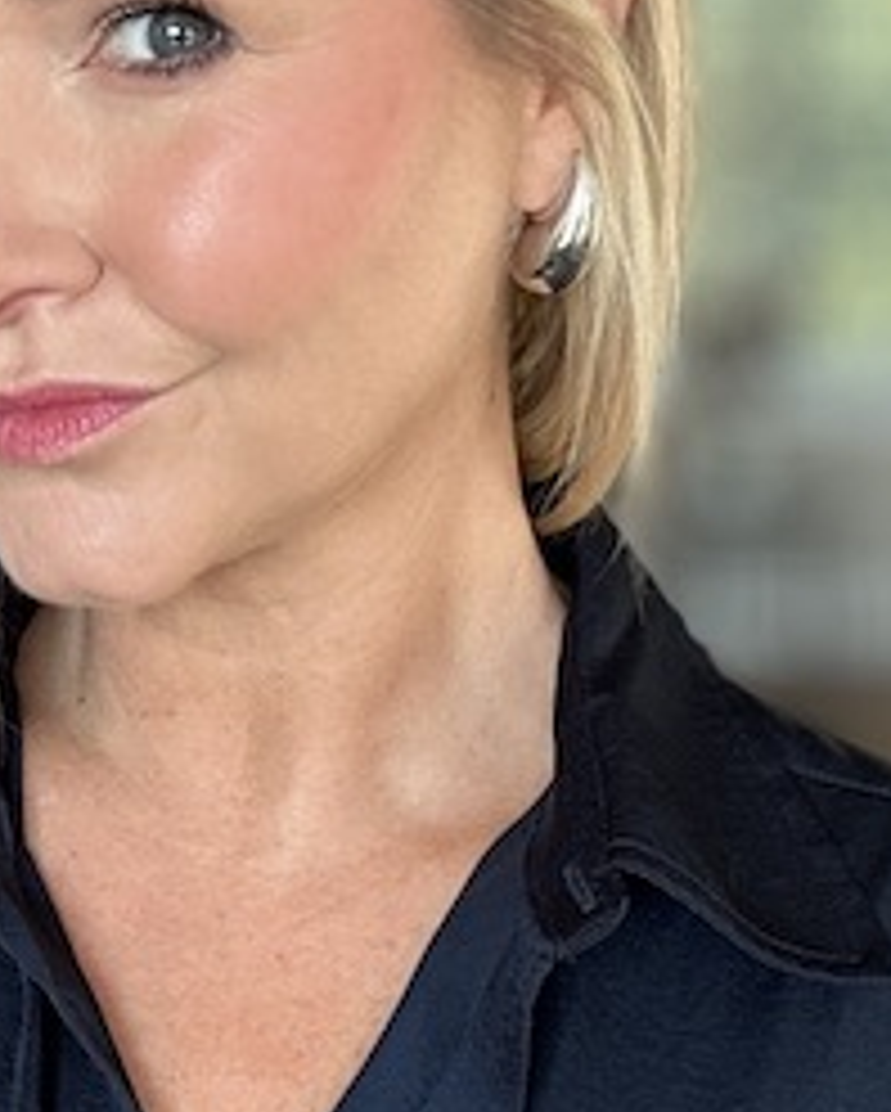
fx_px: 2601
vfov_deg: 24.1
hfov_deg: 19.3
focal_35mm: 79
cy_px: 434
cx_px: 194
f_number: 1.9
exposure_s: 1/121
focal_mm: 2.69
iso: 50
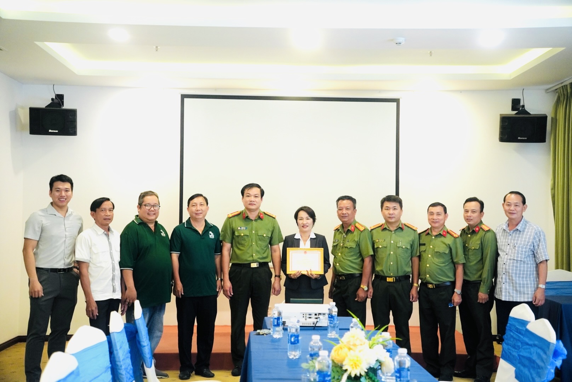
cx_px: 286
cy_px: 191
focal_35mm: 51
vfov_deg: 26.5
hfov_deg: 38.8
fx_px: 813
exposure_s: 1/80
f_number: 2.8
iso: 1000
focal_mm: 34.1
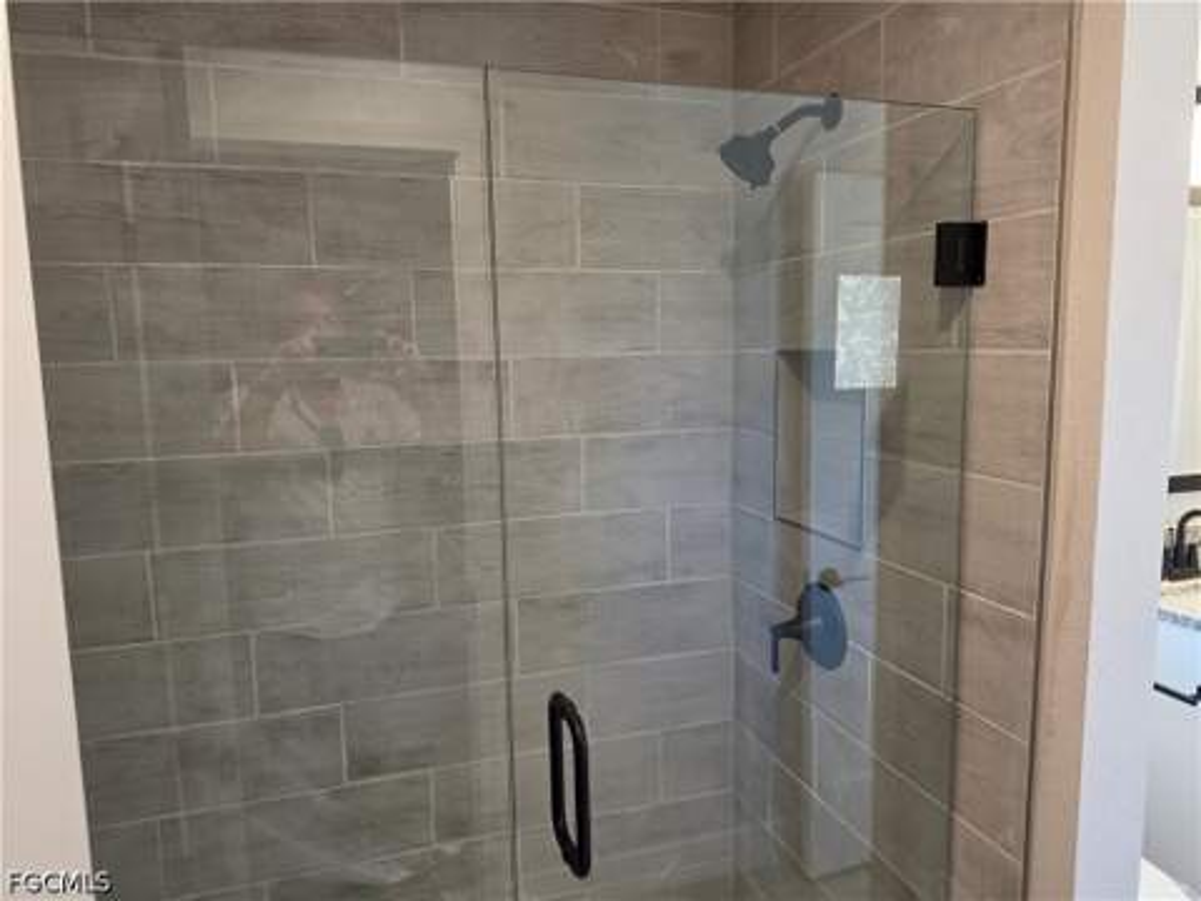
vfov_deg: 58.9
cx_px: 600
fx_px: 798
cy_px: 450
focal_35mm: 23
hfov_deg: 73.9
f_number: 1.4
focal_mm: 6.5
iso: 125
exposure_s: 1/120
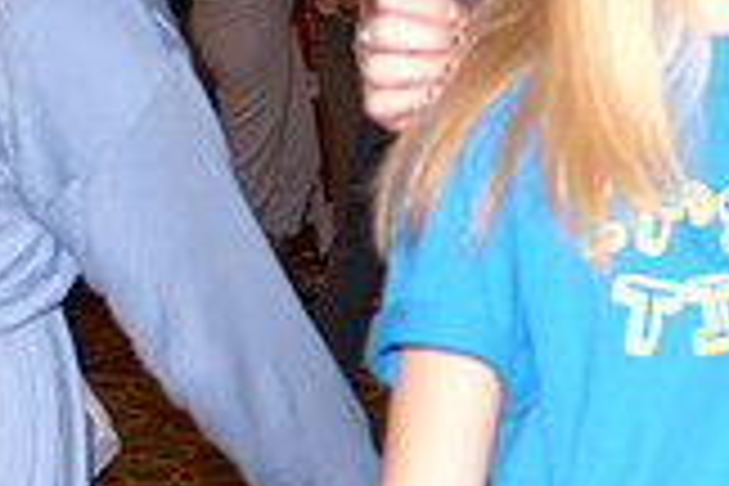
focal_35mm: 150
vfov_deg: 9.1
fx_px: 3037
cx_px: 922
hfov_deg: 13.2
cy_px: 72
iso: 400
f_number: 5
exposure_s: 1/60
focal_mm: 28
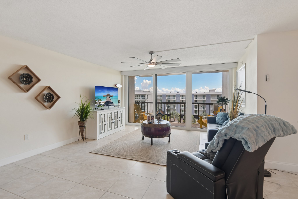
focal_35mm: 17
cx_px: 149
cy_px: 100
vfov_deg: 70.4
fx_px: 141
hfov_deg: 93.3
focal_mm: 17
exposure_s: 1/50
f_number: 8
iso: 400
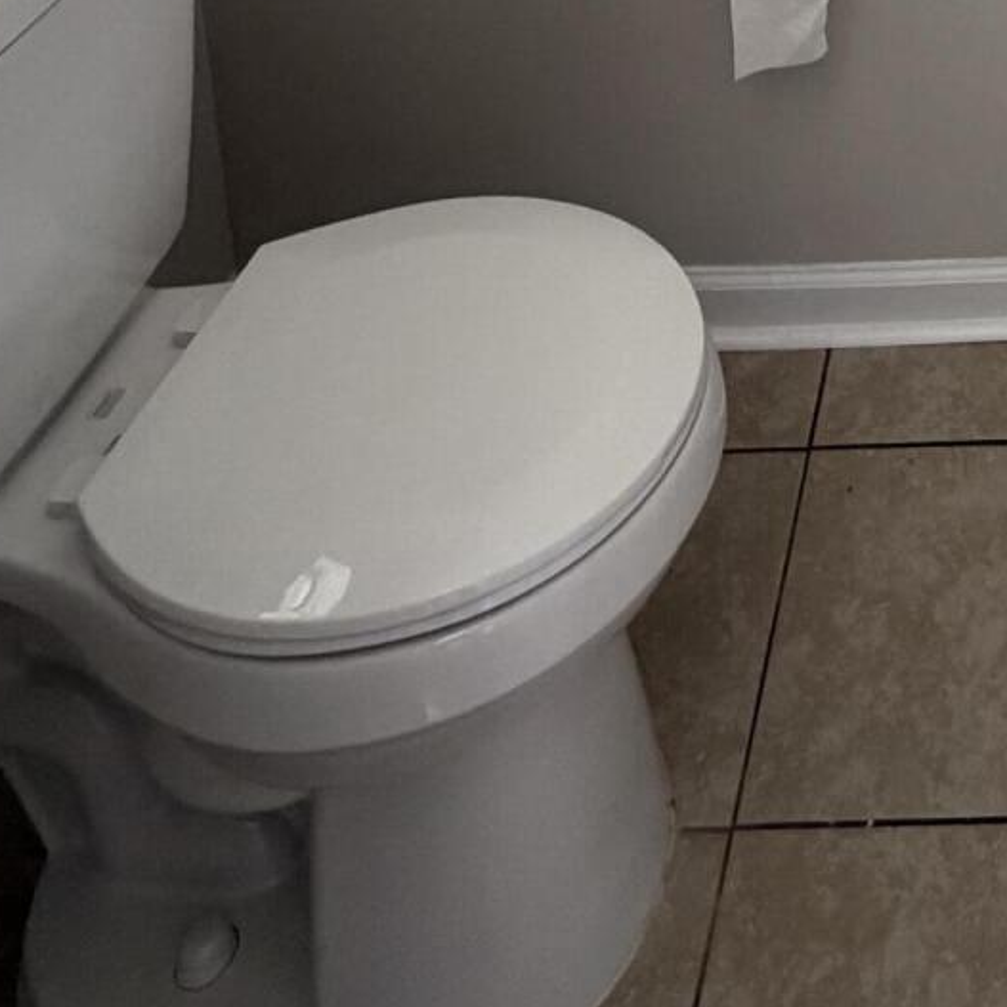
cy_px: -718
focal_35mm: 47
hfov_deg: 31.6
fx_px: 1547
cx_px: 1131
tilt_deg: -8.8
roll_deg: +0.5
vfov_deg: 23.2
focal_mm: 2.22
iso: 250
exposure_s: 1/121
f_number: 2.2
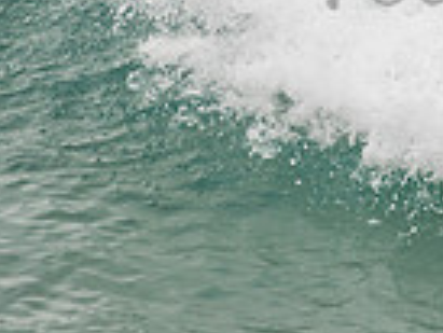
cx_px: 647
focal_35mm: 2040
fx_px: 26130
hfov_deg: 1.0
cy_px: -70
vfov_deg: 0.7
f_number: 5.6
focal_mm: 500
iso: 320
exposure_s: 1/2000
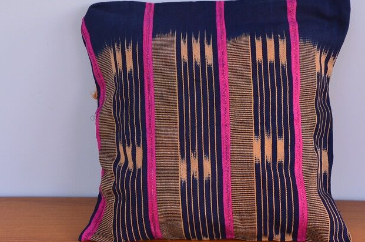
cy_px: 128
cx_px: 195
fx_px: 810
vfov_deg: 17.0
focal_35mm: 80
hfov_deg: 25.4
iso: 560
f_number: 8
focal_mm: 42
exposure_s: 1/60
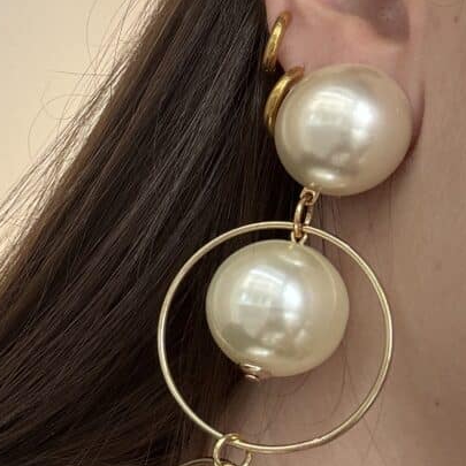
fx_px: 1020
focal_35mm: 67
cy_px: 255
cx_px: 28
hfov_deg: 24.8
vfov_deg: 25.7
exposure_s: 1/121
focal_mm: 2.69
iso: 25
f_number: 1.9
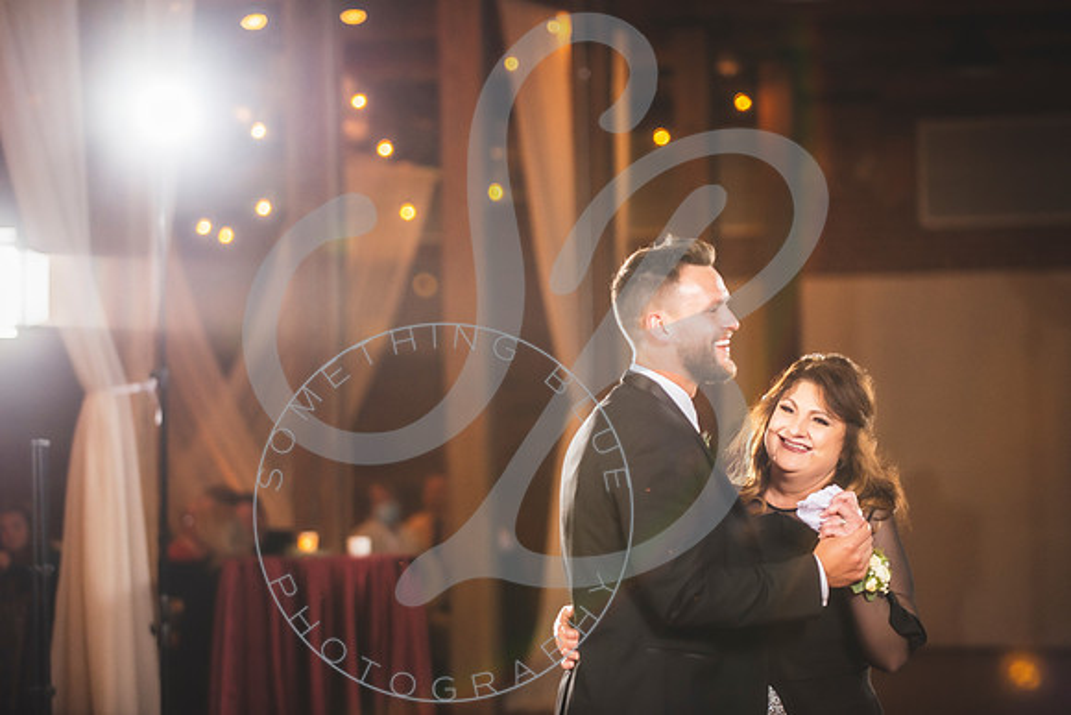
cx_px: 536
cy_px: 358
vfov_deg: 10.3
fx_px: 3969
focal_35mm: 133
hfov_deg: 15.4
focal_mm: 125
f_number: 2.8
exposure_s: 1/160
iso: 800
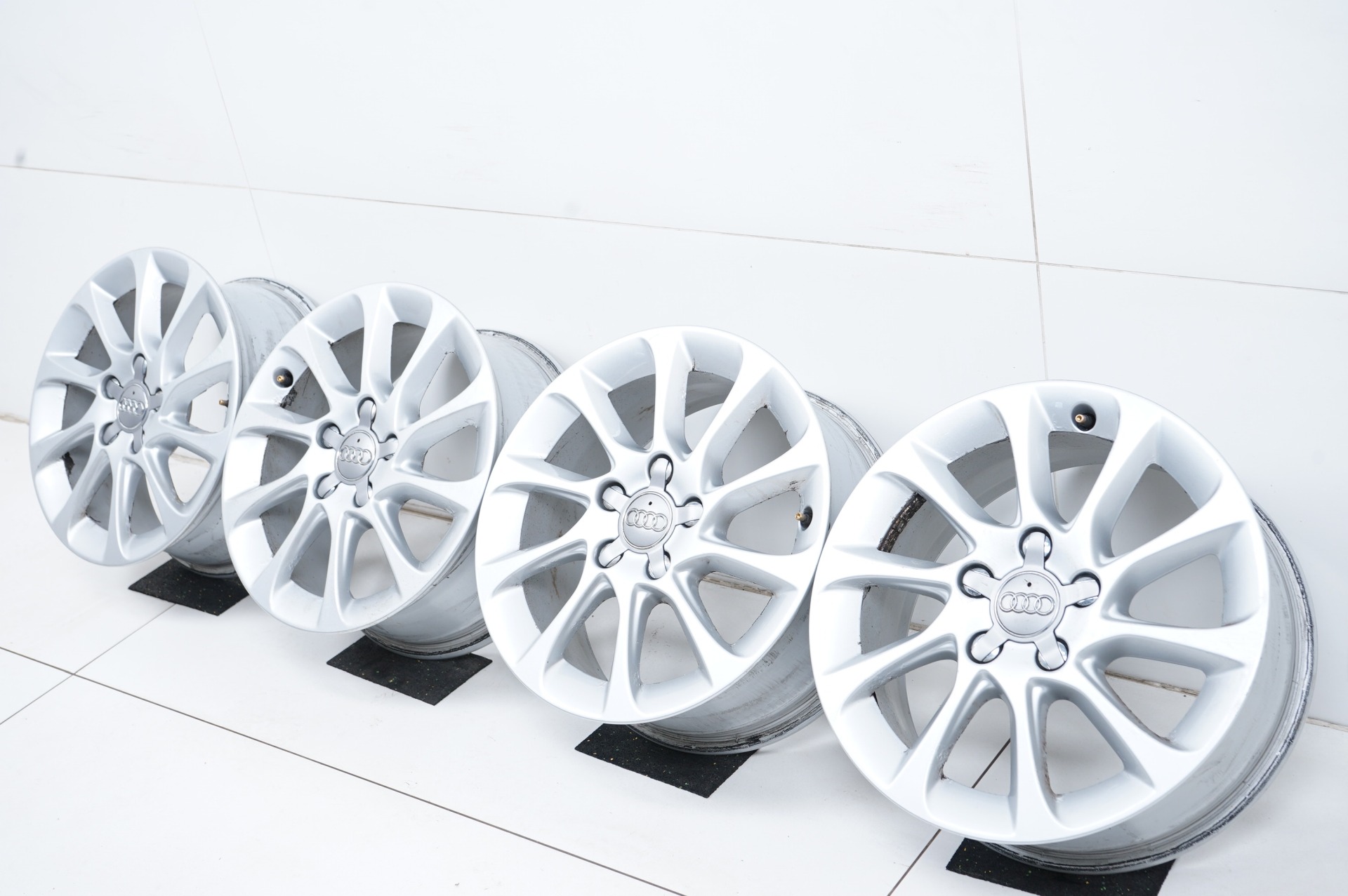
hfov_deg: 43.6
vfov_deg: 29.8
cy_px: 448
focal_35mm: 45
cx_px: 674
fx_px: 1684
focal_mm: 45
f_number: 7.1
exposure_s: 1/125
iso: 250
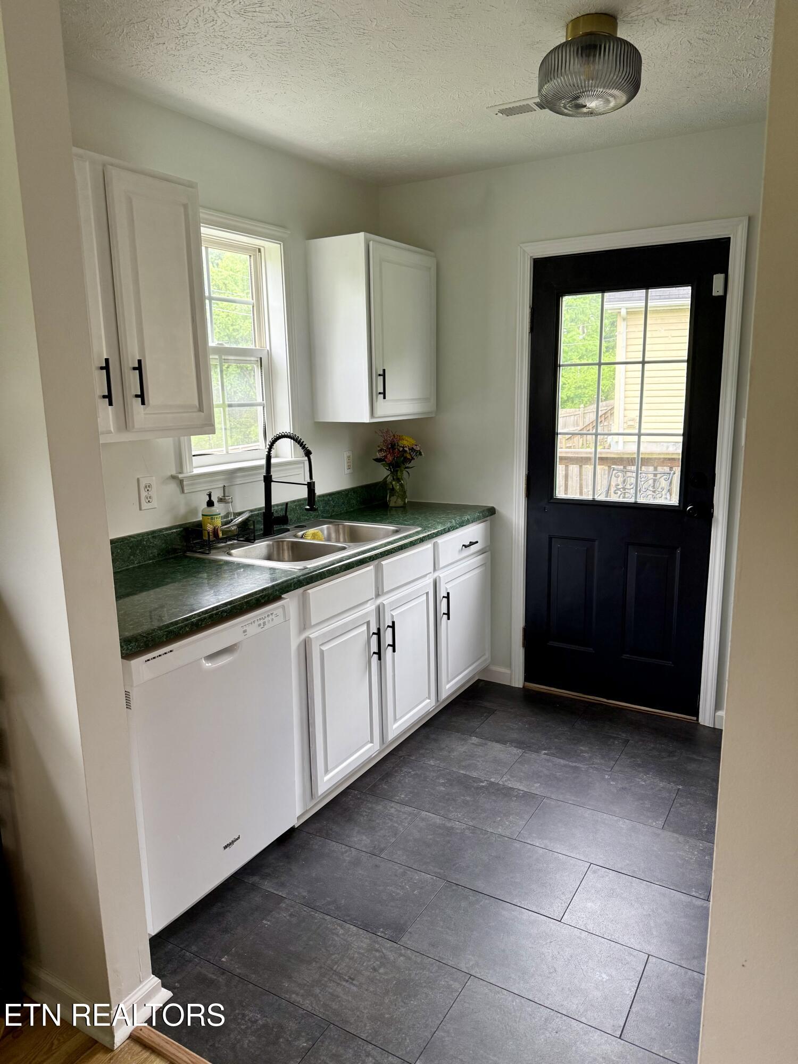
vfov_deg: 71.6
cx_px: 399
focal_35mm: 24
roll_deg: +1.1
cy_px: 532
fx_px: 738
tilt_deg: -11.0
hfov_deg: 56.8
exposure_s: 1/117
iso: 200
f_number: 1.78
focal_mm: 6.76
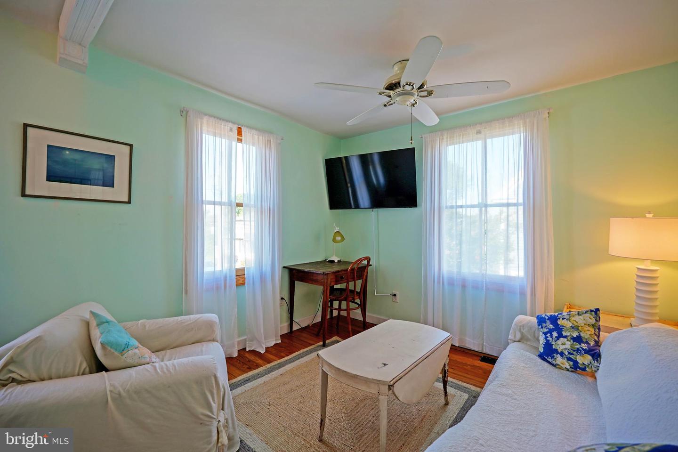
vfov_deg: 77.3
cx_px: 339
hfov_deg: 100.4
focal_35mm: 15
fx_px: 282
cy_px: 226
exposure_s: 1/50
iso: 100
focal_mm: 10
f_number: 3.5
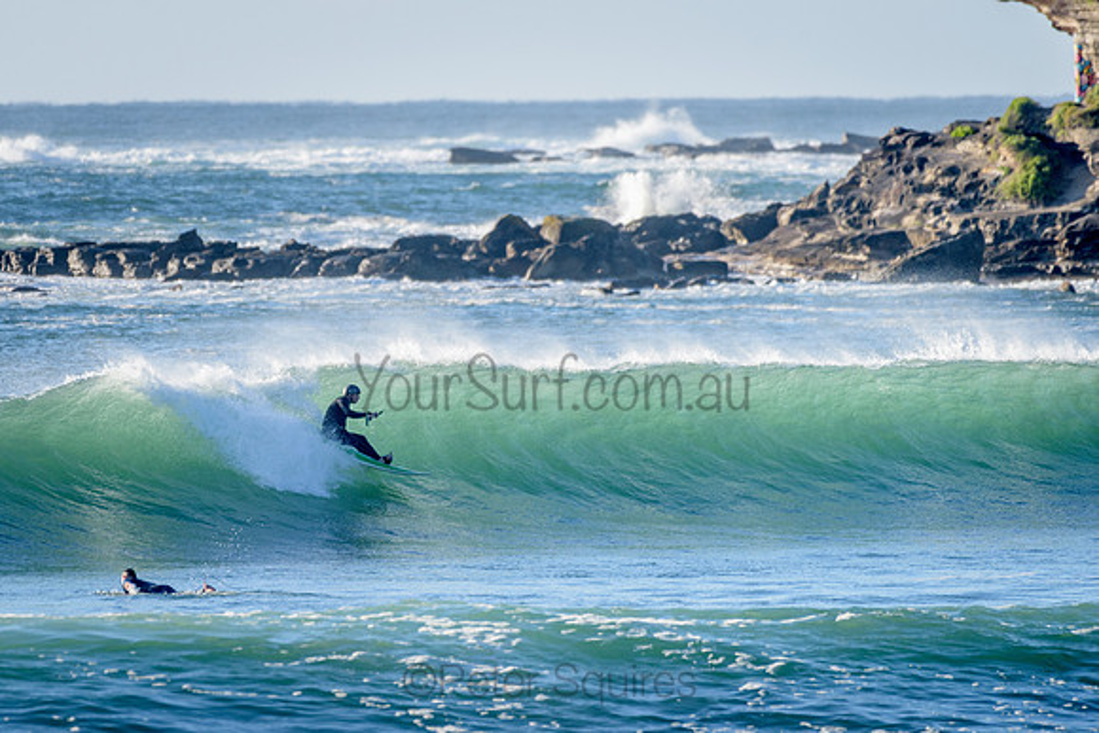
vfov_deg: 2.3
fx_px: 18619
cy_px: 344
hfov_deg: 3.4
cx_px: 432
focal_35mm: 610
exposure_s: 1/1250
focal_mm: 500
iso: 220
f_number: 5.6
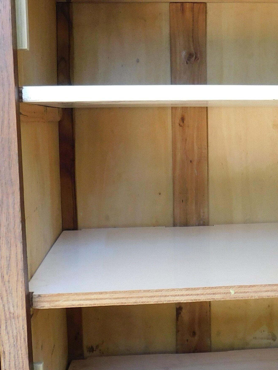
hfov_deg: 24.1
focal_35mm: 60
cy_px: 185
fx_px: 642
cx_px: 216
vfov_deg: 32.2
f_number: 3
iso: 125
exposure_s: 1/50
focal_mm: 4
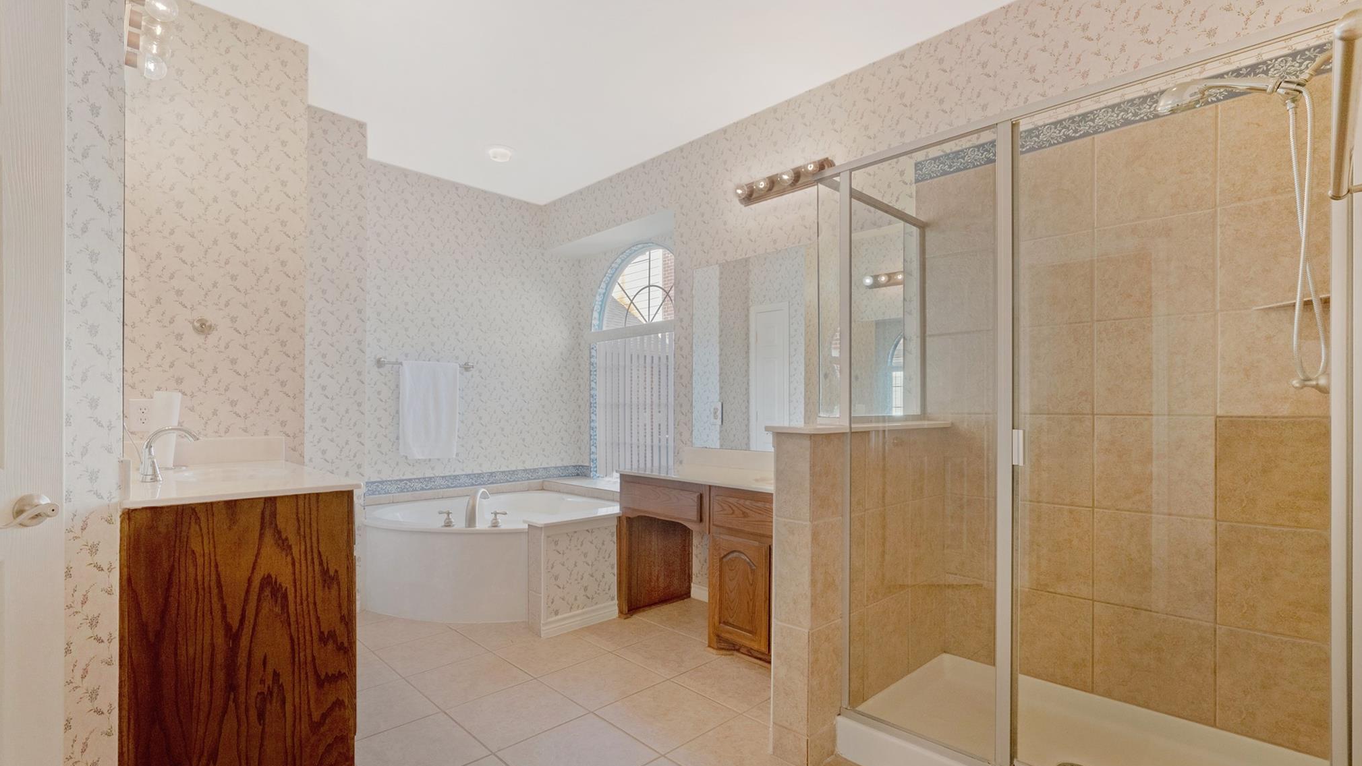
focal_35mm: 17
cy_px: 417
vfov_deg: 63.8
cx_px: 679
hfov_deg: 95.9
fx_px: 614
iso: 800
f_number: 9
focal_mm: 16
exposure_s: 1/20
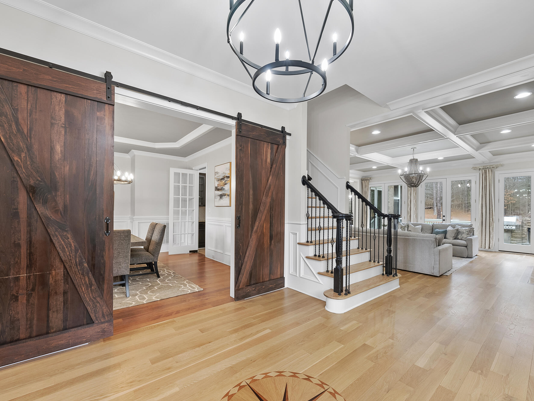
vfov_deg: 81.7
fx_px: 231
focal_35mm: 15
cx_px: 276
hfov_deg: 98.1
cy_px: 211
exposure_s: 1/4
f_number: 7.1
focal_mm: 13
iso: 400
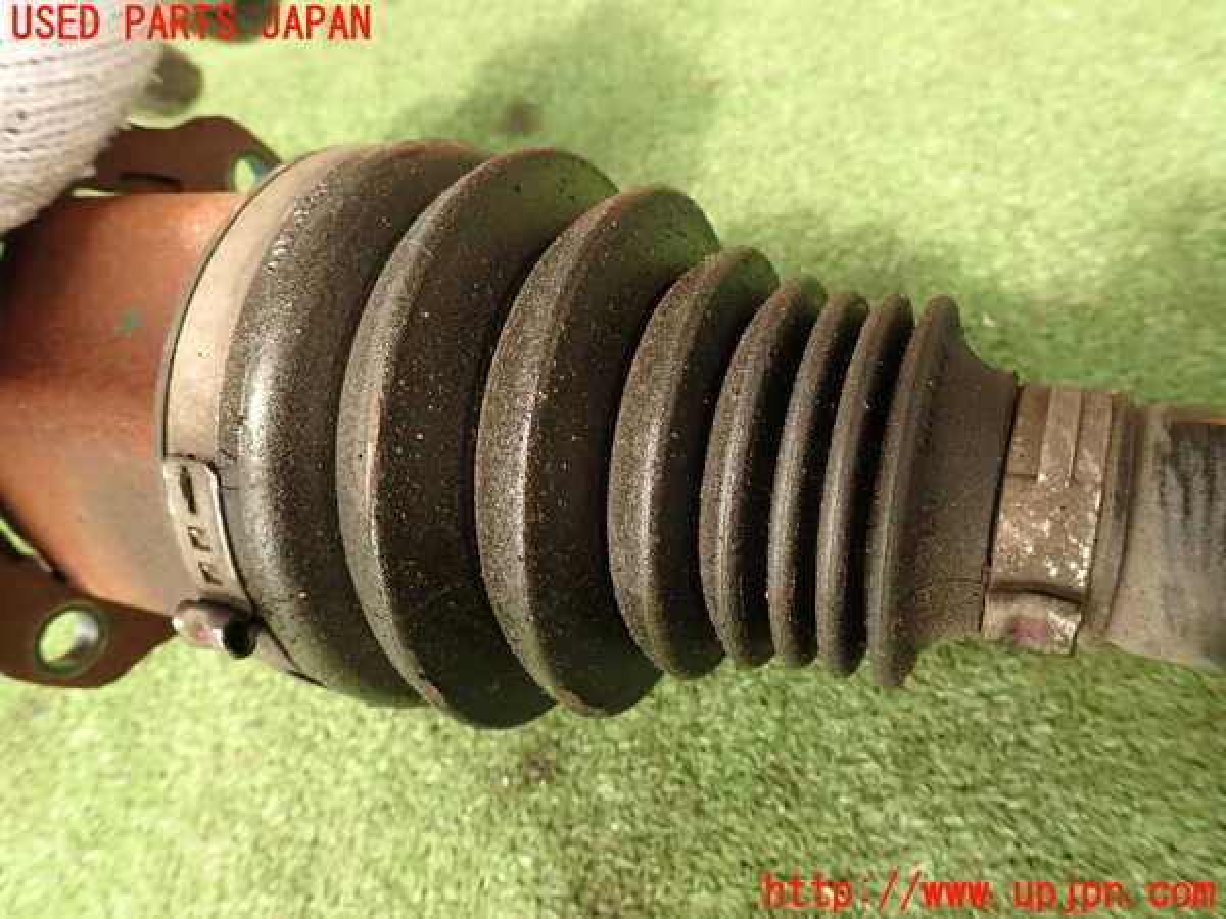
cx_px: 613
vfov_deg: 54.9
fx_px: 885
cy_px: 460
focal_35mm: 25
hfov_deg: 69.4
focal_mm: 4.5
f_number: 2.8
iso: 100
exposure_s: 1/160
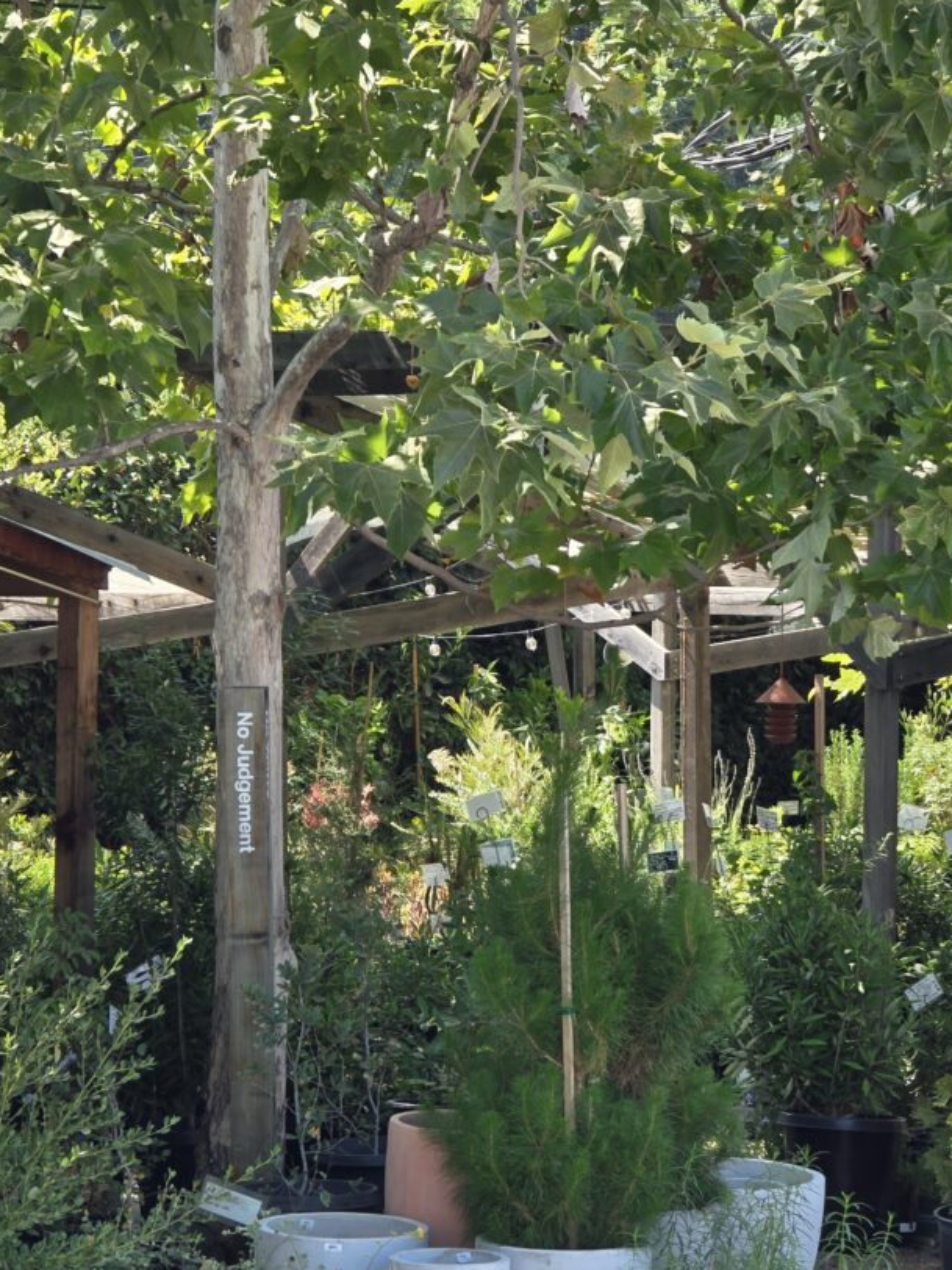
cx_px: 519
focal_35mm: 145
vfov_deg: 13.6
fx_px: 5317
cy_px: 709
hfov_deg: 10.2
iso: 40
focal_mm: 18.6
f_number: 3.4
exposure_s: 1/120
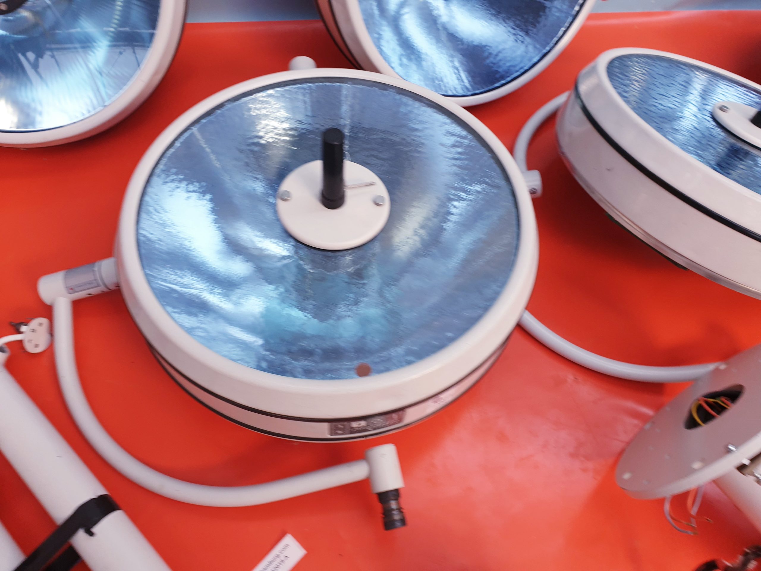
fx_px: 572
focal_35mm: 26
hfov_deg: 67.3
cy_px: 286
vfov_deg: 53.1
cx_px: 380
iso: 50
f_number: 2.4
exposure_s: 1/100
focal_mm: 4.3
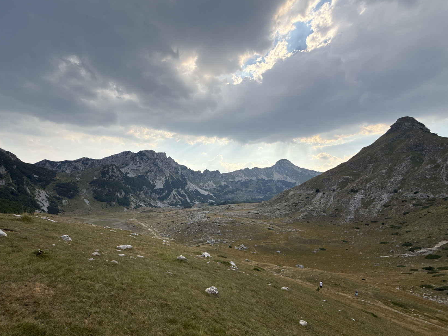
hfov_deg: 90.7
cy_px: 194
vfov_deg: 74.2
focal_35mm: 17
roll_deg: -0.7
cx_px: 199
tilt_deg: +7.5
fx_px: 220
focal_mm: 2.22
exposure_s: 1/1745
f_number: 2.2
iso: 50
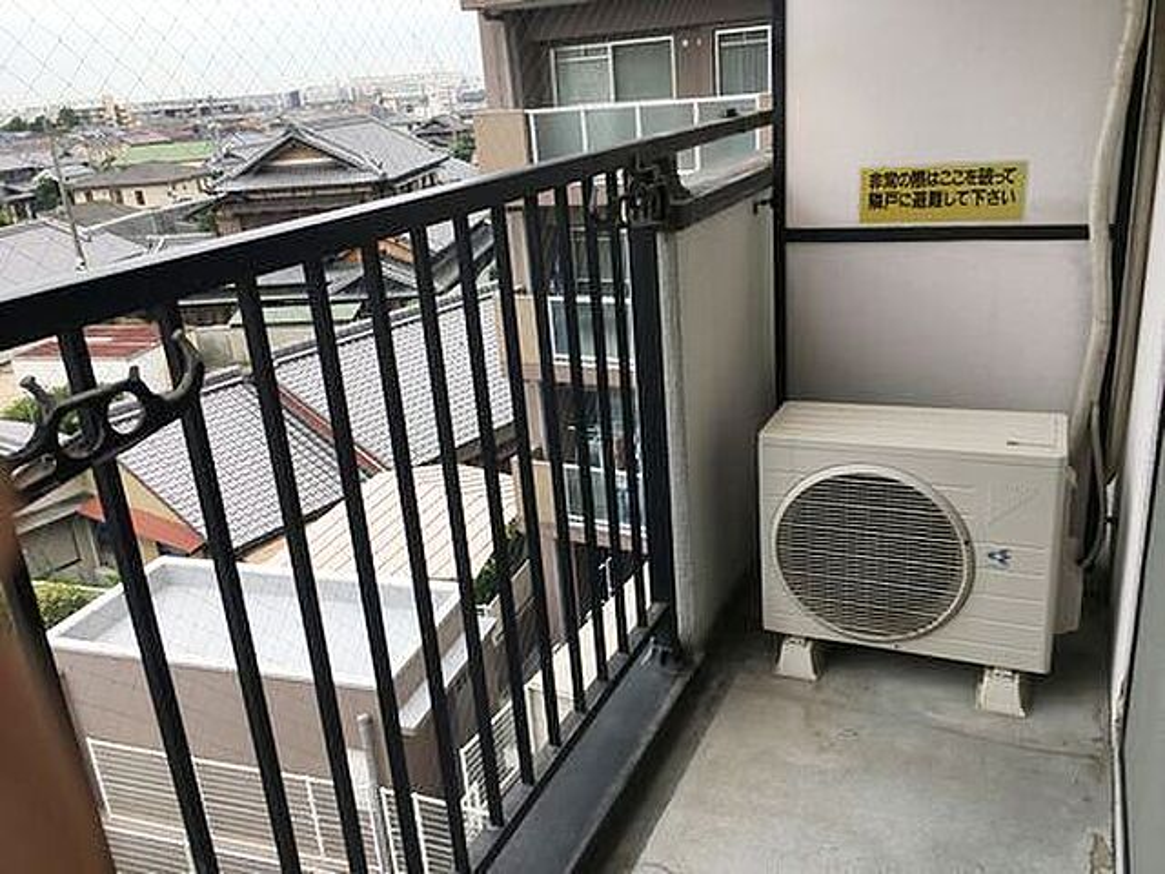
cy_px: 437
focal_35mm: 29
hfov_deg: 61.7
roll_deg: +5.0
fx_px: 976
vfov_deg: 48.2
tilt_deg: -19.7
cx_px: 582
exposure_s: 1/434
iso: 25
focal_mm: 4.15
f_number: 2.2
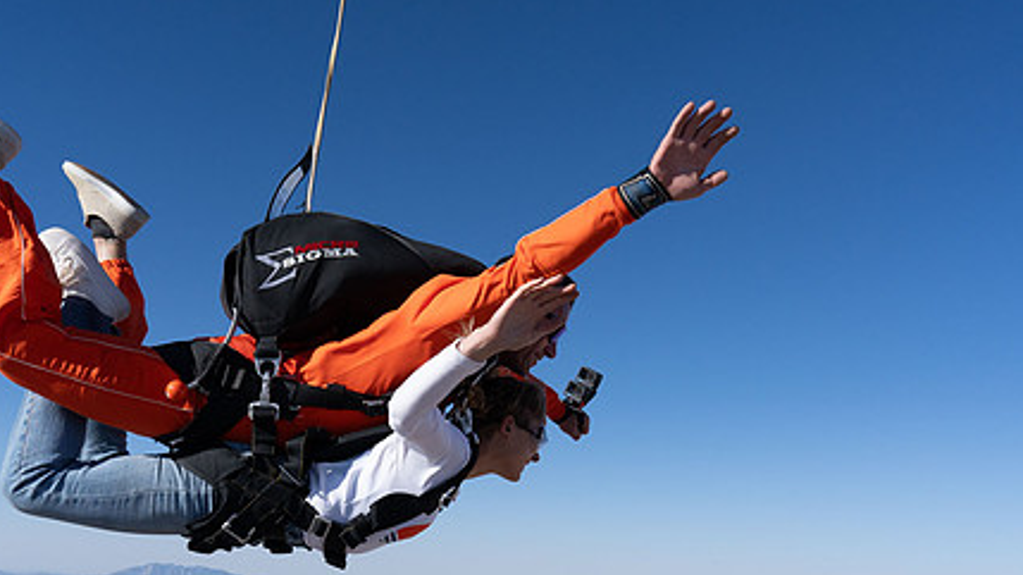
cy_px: 397
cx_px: 465
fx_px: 922
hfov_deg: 57.9
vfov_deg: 34.2
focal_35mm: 34
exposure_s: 1/2000
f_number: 11
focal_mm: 24
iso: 800
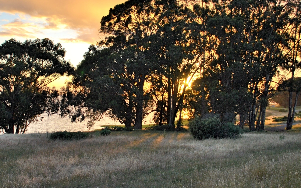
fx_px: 369
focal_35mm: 45
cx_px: 136
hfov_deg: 44.3
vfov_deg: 28.5
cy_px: 77
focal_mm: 18
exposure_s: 1/125
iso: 180
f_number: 3.5
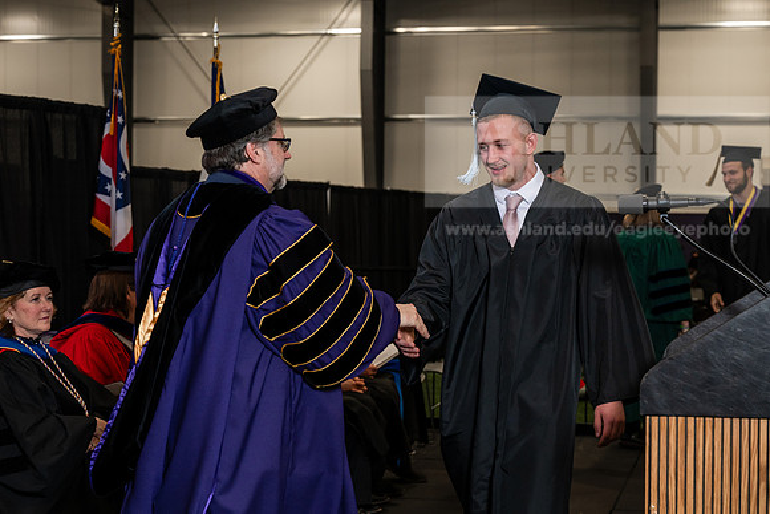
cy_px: 257
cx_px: 385
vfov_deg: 19.5
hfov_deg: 28.8
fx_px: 1498
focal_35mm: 70
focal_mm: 70
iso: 1250
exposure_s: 1/200
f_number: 5
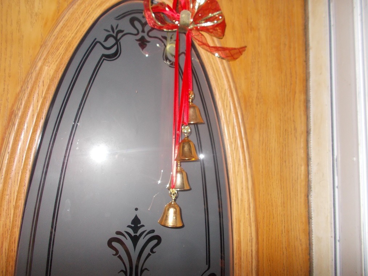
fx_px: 276
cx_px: 184
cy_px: 138
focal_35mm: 26
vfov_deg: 53.1
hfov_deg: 67.3
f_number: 3.2
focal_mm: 4.6
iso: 200
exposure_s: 1/25
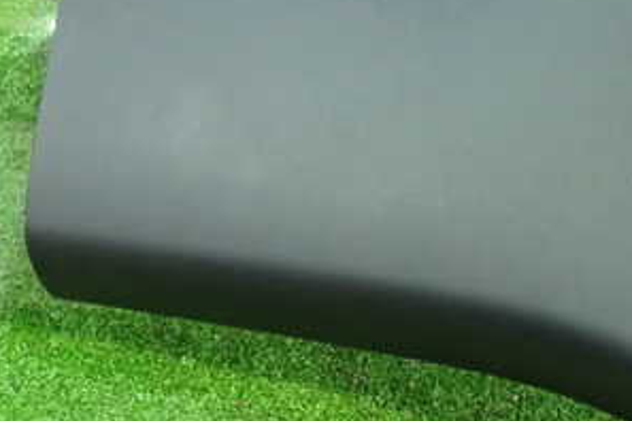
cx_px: 464
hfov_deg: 31.4
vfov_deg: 21.1
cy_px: 38
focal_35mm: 63
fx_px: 1106
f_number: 2.3
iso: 800
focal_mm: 5.4
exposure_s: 1/30
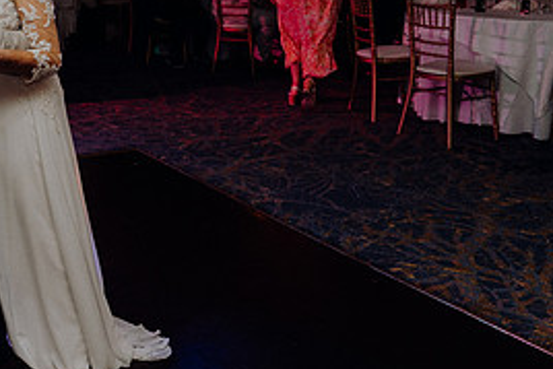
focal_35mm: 52
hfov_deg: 34.0
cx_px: -29
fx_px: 799
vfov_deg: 25.4
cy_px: 55
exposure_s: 1/200
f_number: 3.5
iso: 2500
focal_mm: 24
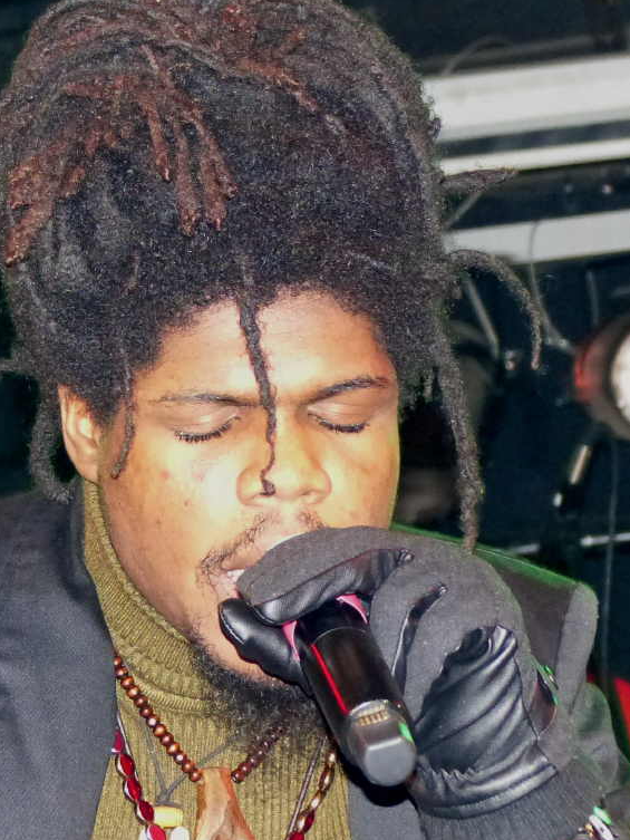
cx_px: 235
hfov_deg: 9.6
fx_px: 3736
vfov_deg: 12.8
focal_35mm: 154
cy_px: 375
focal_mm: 20.9
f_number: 2.8
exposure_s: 1/60
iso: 1000
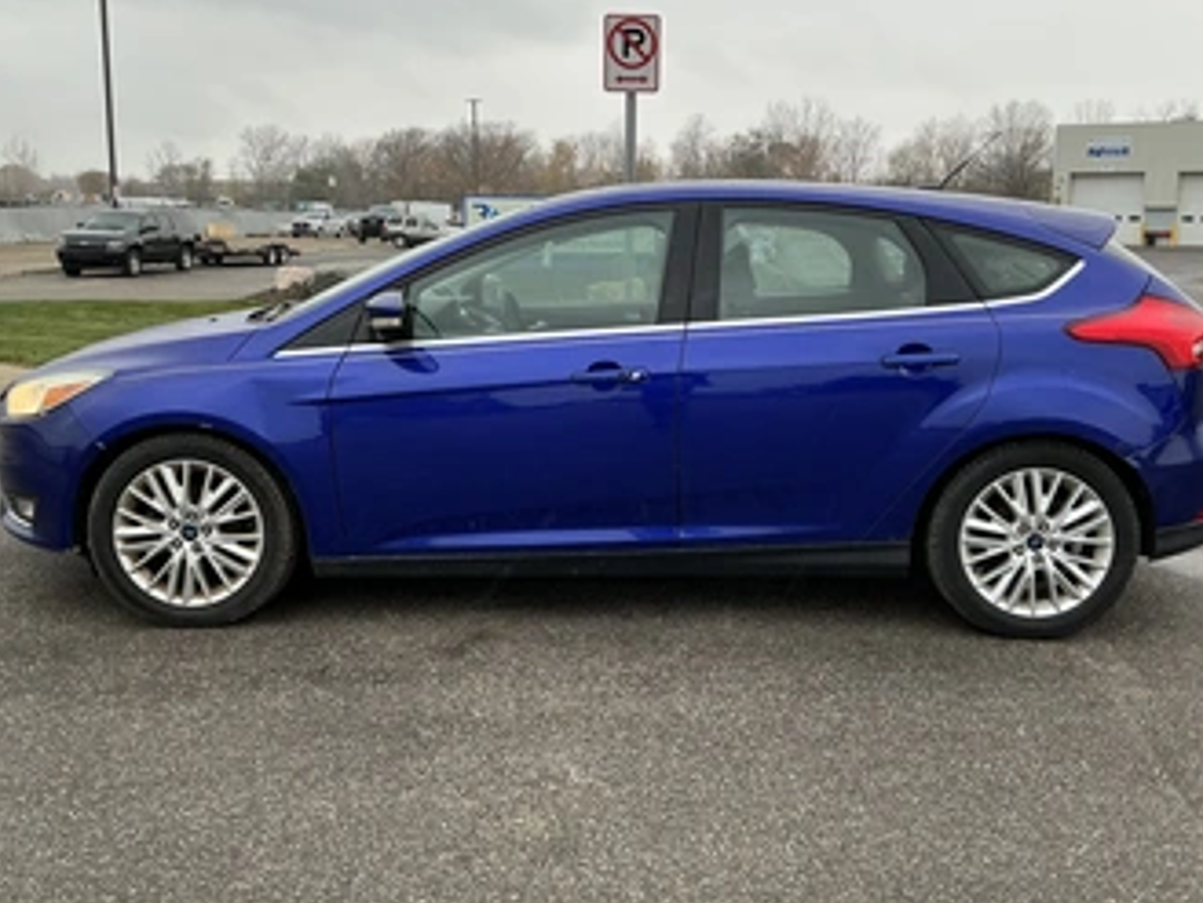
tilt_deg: -5.1
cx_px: 636
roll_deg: -0.4
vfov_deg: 41.8
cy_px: 398
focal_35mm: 34
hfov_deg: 53.9
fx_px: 1182
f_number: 1.8
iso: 32
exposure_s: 1/122
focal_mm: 3
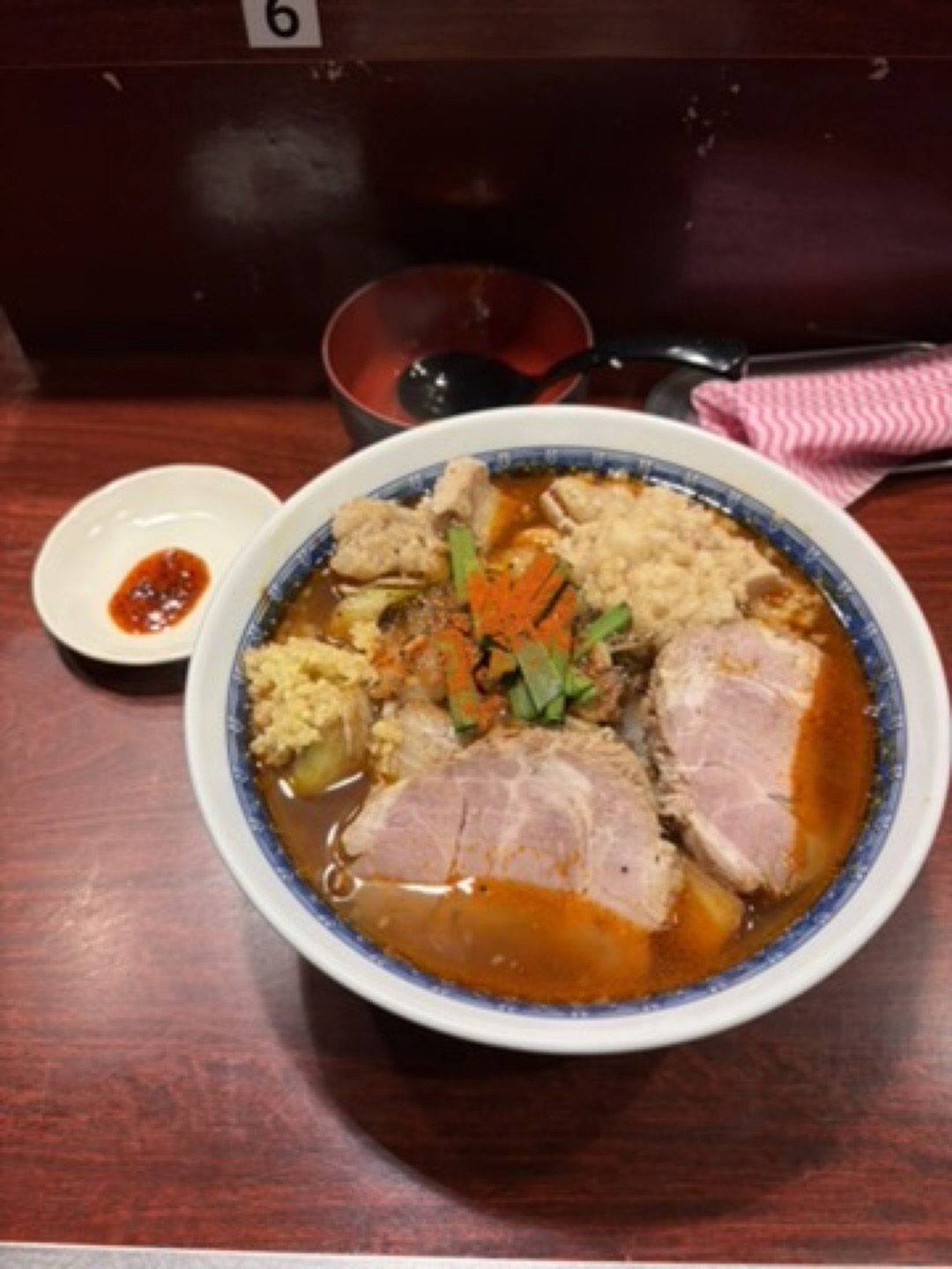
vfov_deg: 67.3
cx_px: 476
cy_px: 634
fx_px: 953
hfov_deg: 53.1
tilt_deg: -52.7
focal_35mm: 26
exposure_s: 1/50
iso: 100
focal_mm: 5.96
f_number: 1.6
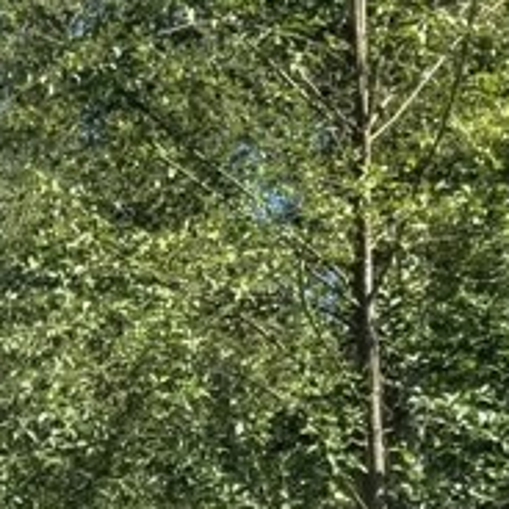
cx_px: -97
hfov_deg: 13.3
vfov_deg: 12.8
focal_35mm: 128
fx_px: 2129
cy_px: 788
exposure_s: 1/1448
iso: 50
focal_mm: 4.25
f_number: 1.7
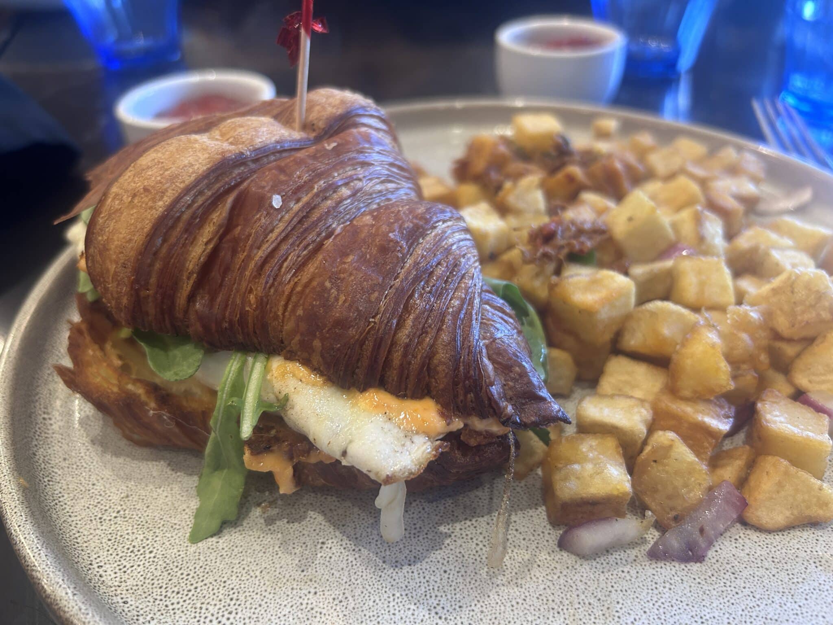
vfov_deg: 53.1
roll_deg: +2.4
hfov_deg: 67.3
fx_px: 626
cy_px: 312
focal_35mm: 26
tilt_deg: -37.2
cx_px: 416
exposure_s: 1/60
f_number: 1.5
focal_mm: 5.7
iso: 160
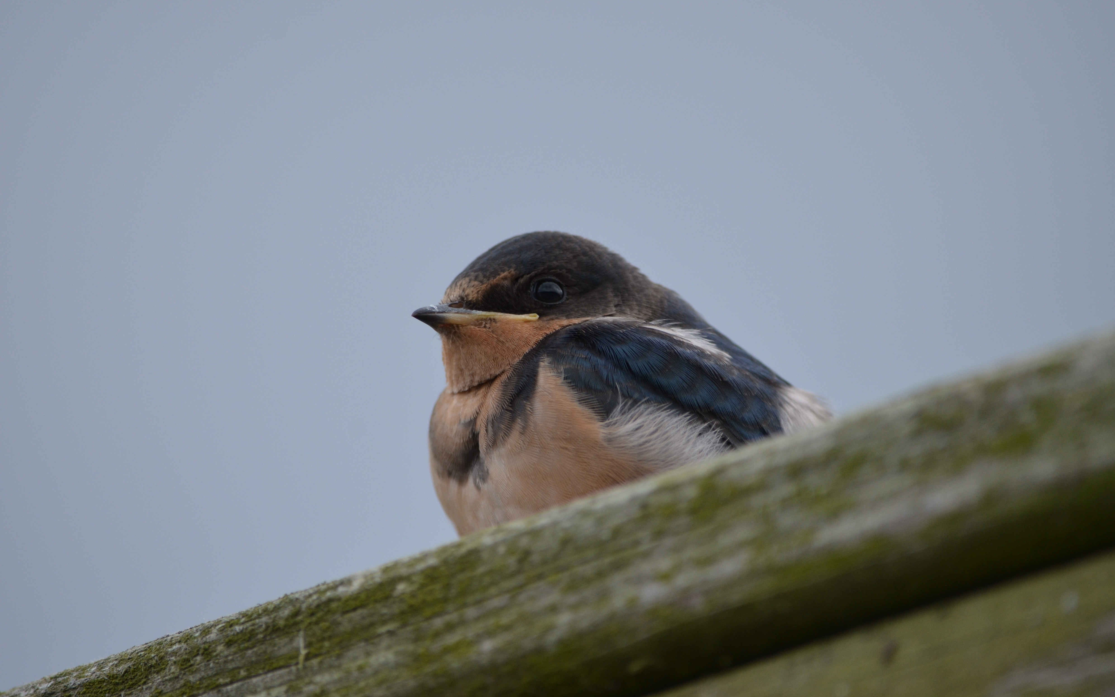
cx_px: 558
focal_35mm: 458
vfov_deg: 2.9
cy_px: 362
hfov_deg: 4.6
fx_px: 13917
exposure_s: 1/1000
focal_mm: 300
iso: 500
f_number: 5.6
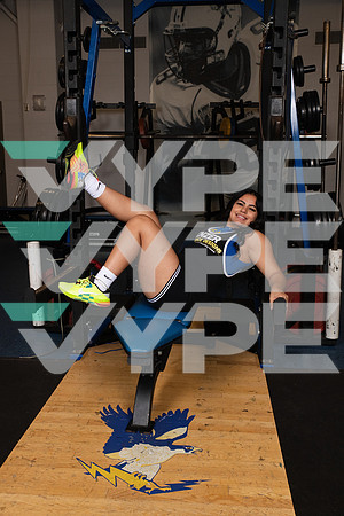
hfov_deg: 35.1
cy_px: 258
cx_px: 172
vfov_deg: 50.7
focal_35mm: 38
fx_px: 545
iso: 800
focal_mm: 38
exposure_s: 1/250
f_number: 7.1
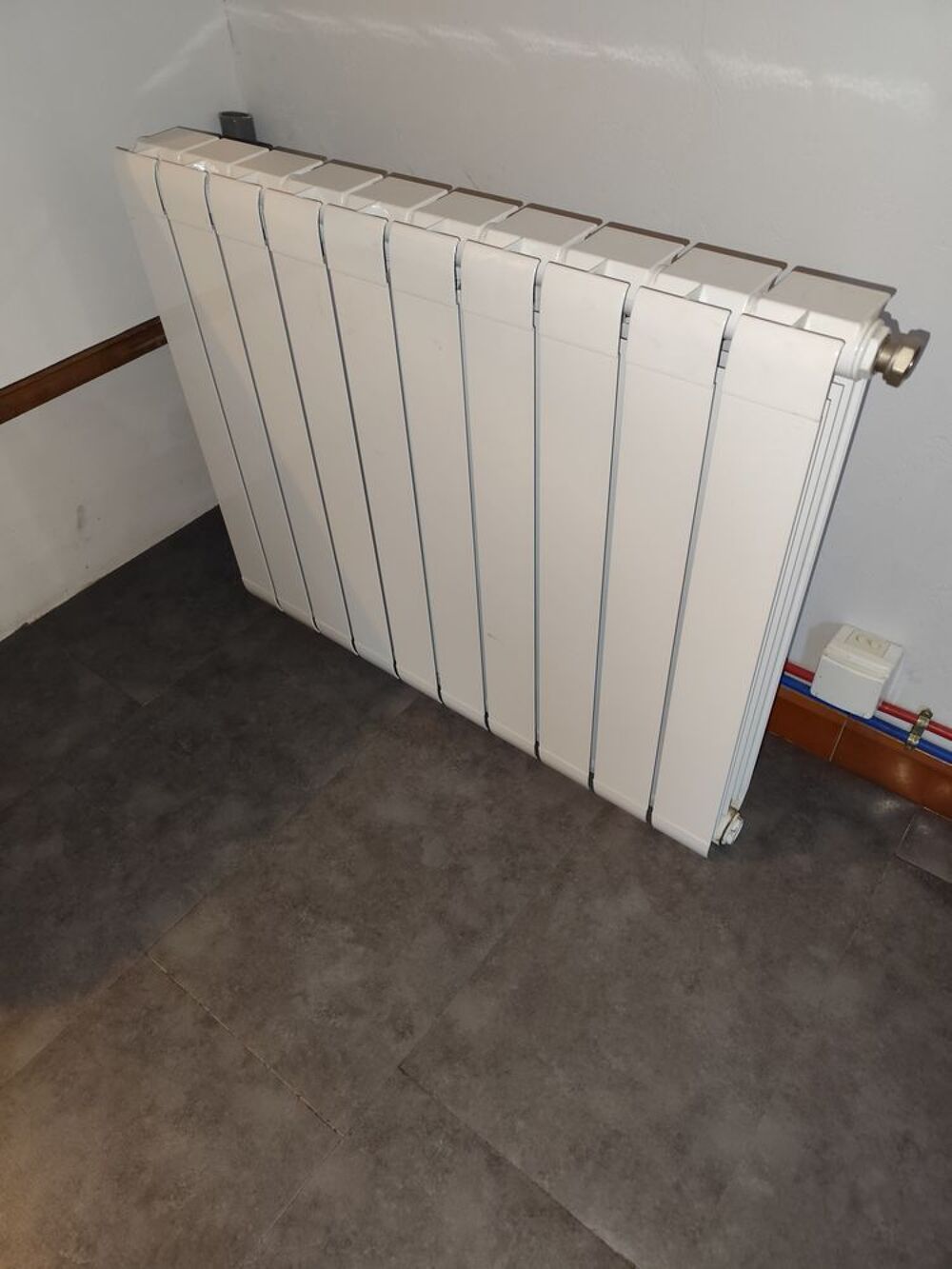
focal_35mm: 23
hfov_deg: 58.9
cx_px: 476
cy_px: 634
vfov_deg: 73.9
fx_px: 843
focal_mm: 6.19
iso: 2000
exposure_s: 1/25
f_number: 1.65
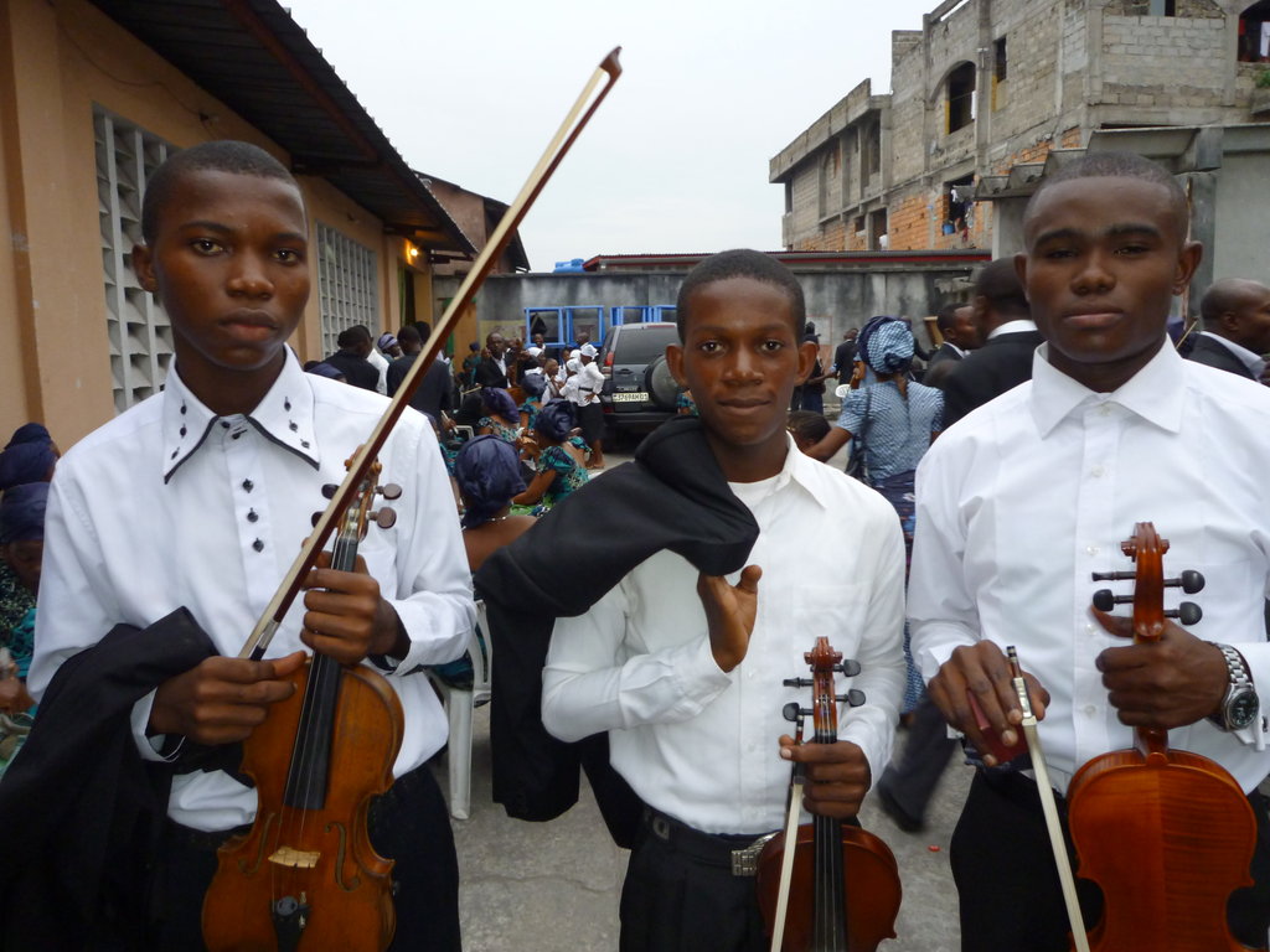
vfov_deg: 54.9
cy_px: 476
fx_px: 917
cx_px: 635
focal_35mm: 25
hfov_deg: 69.4
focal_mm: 4.5
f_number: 2.8
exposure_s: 1/30
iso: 160
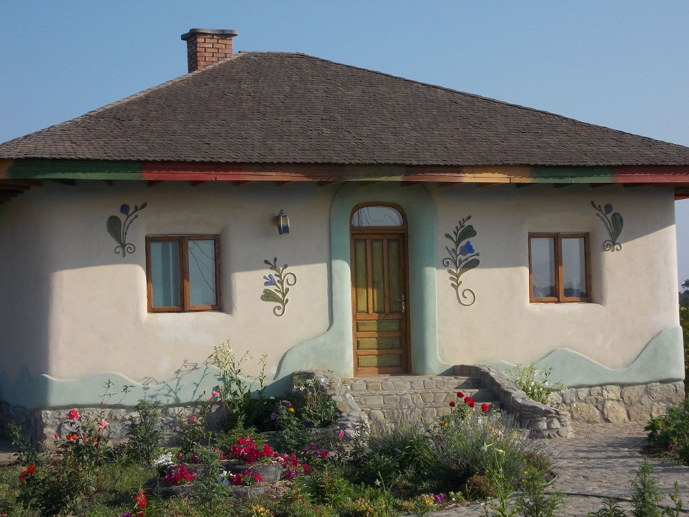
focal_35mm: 82
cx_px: 344
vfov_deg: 18.0
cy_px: 258
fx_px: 1632
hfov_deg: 23.8
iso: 80
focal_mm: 11.6
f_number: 4.8
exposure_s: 1/500
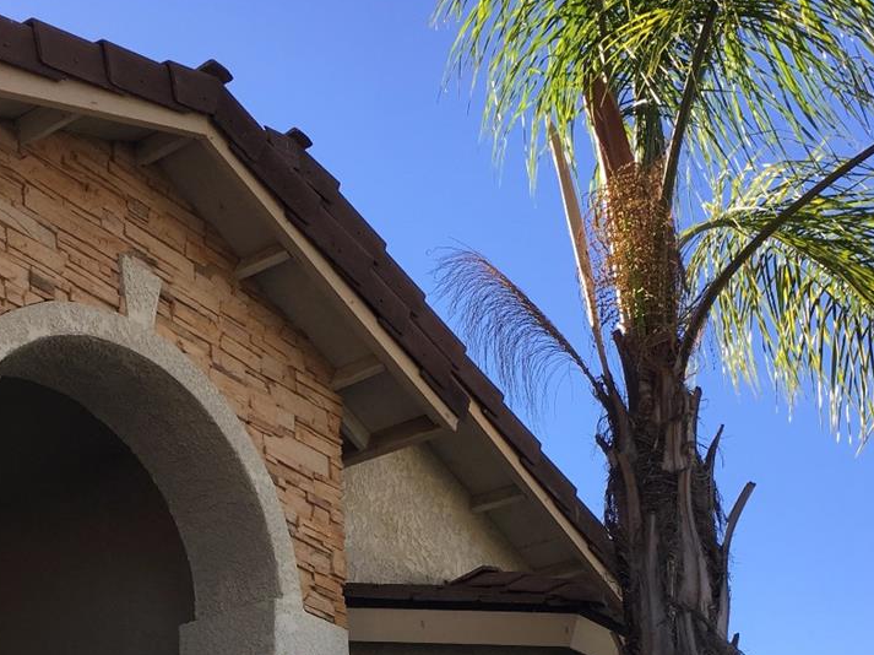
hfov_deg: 31.4
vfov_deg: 23.3
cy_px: 613
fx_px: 1539
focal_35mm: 61
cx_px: 273
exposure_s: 1/506
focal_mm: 4.15
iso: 25
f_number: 2.2
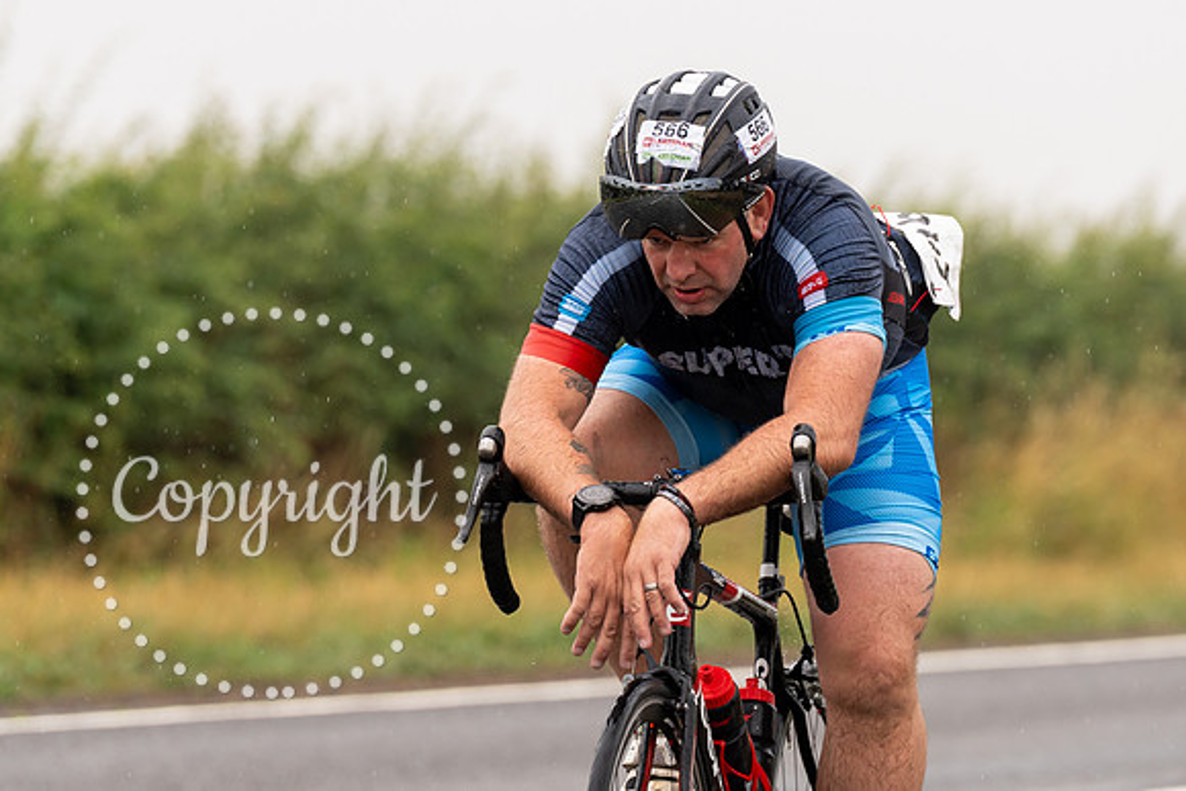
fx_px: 10883
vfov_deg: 4.2
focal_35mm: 330
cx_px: 632
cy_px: 423
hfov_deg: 6.2
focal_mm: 188
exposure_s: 1/1000
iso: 100
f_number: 4
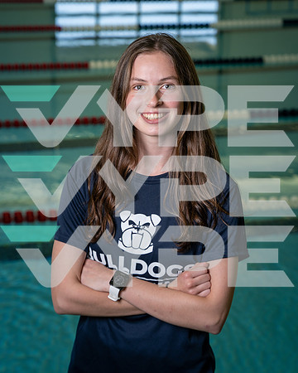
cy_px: 186
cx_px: 125
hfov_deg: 15.8
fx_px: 1071
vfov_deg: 19.7
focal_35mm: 97
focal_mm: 69
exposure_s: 1/250
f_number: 4.5
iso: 200
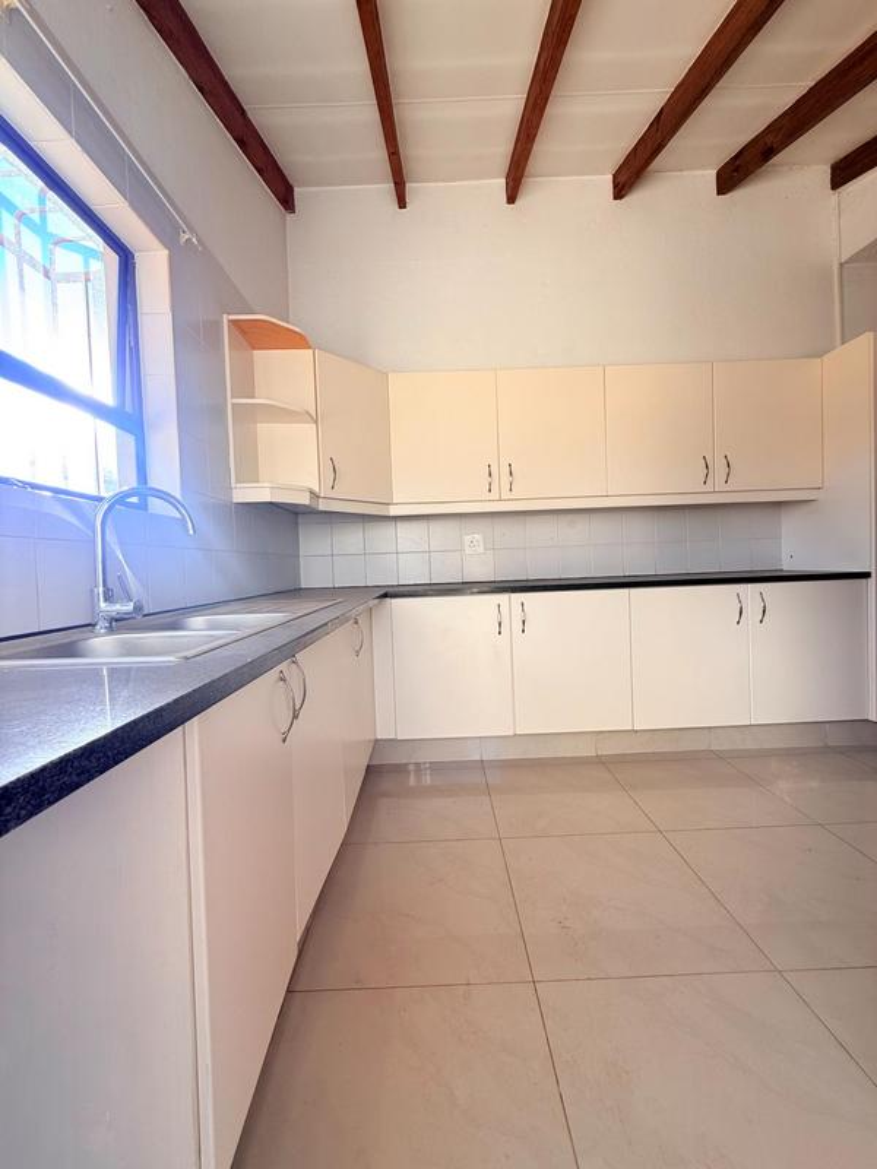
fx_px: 473
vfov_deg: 102.1
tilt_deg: -2.6
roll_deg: +2.6
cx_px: 438
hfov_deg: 85.7
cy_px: 584
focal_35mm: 14
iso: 40
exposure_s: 1/99
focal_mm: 2.22
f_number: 2.2
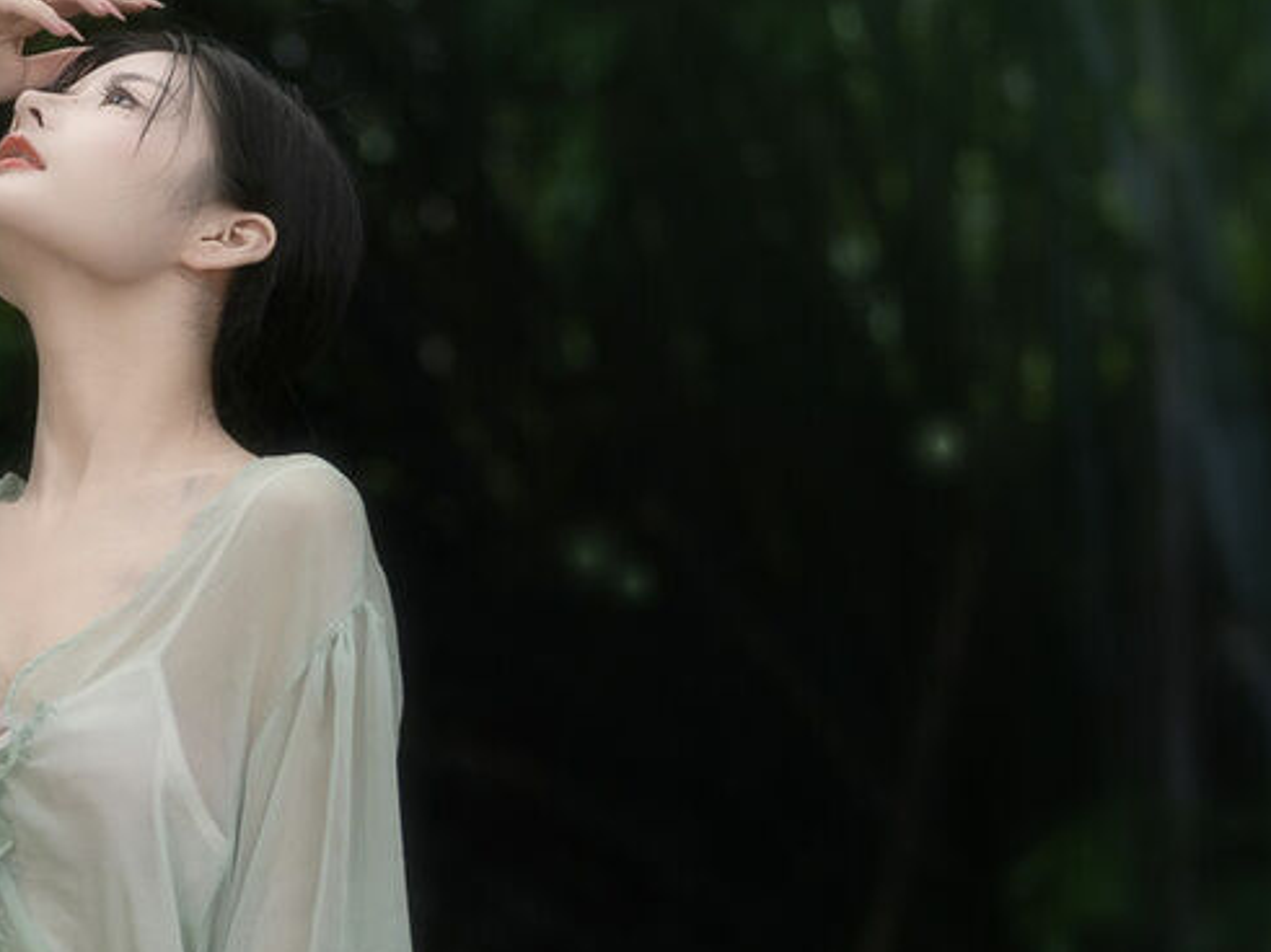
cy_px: 933
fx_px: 7819
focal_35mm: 213
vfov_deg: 6.9
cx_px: 132
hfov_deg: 9.3
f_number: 2.8
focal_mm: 70
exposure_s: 1/200
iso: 100
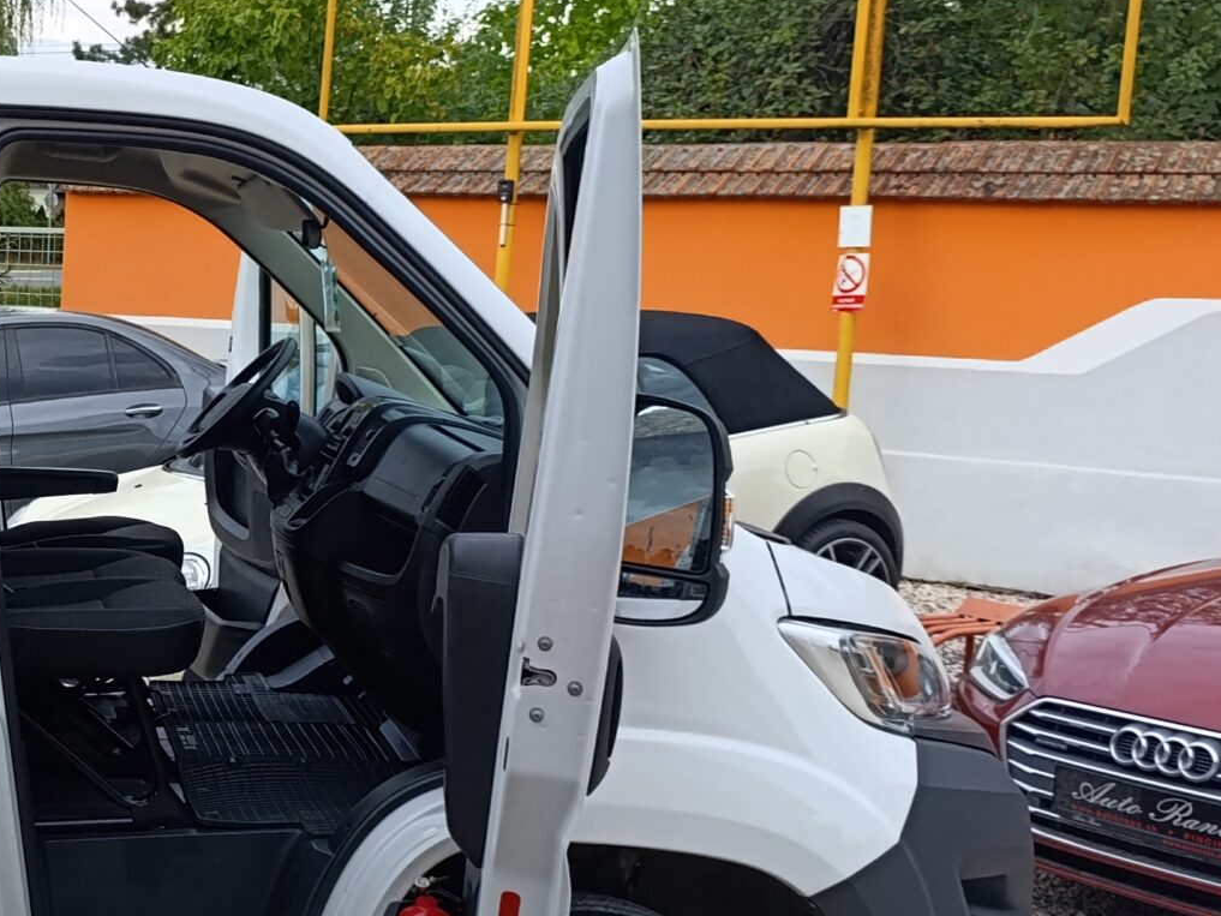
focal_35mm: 58
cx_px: -210
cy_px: 508
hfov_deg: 29.1
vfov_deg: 25.2
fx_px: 2046
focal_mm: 6.14
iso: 50
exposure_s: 1/191
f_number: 1.6
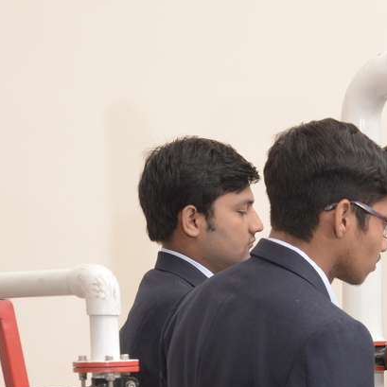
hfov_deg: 12.8
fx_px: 1695
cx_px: 445
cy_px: 488
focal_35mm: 134
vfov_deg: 12.7
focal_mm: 35
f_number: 8
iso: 400
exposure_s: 1/125
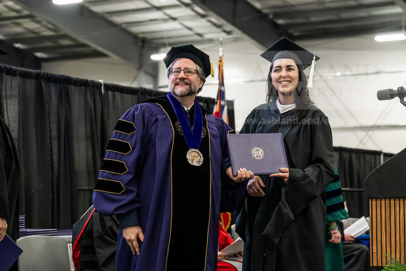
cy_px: 136
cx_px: 203
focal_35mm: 86
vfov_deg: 15.9
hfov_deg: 23.6
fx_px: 970
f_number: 5
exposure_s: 1/250
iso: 6400
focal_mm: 86
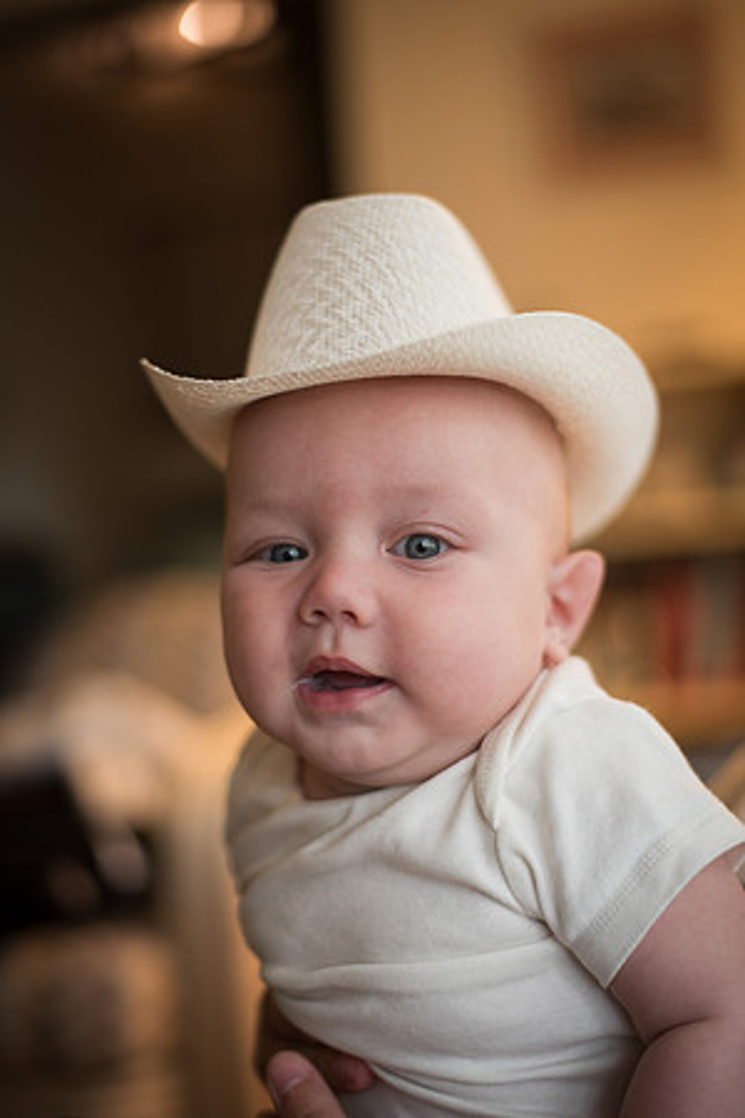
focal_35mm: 50
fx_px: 1552
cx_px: 372
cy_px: 559
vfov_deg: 39.6
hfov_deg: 27.0
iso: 800
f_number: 2
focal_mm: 50
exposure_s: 1/160
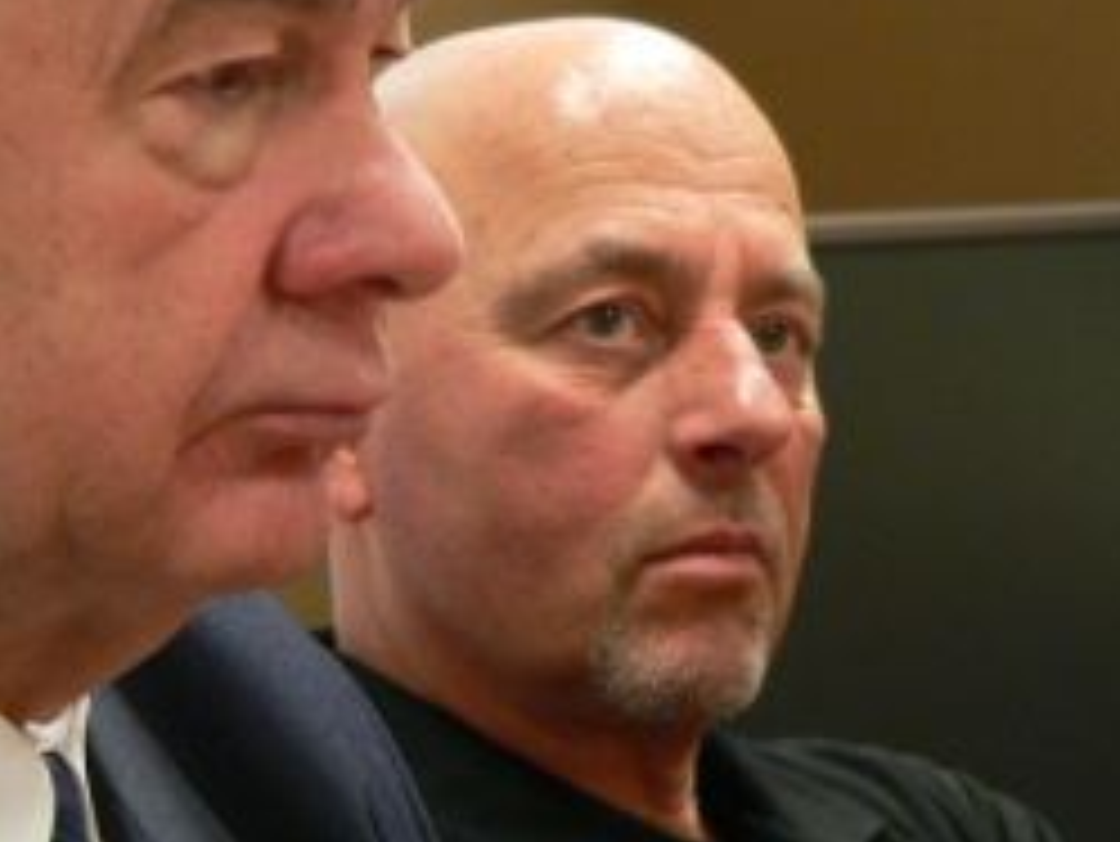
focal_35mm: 228
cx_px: 288
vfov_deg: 6.5
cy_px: 311
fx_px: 7380
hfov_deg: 8.7
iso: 200
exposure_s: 1/8
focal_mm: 20.9
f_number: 2.8
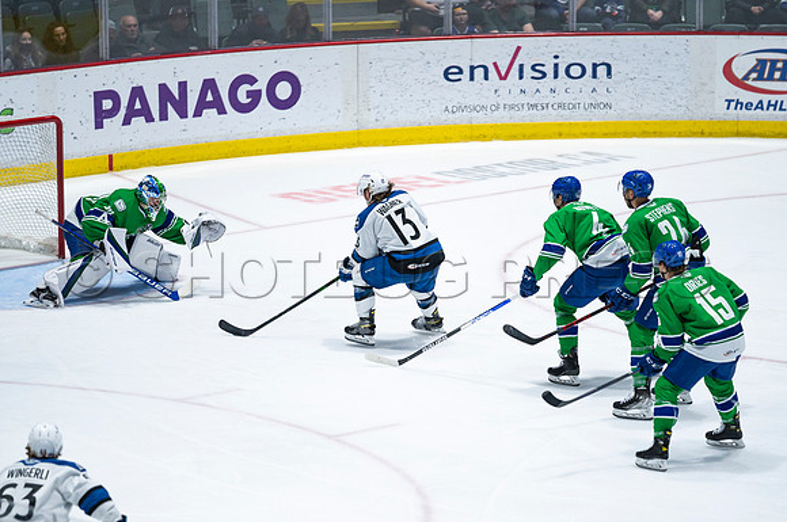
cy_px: 261
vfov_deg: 6.0
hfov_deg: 9.0
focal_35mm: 228
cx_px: 427
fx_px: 4979
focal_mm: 200
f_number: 2.8
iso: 1250
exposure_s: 1/1000
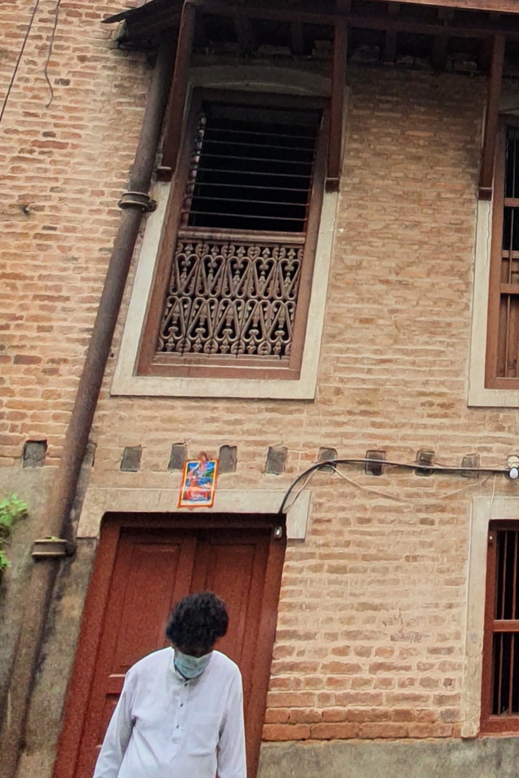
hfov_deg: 33.1
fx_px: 800
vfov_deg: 45.1
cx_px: 512
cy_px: 25
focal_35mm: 37
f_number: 2.2
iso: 50
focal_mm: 1.8
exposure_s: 1/909
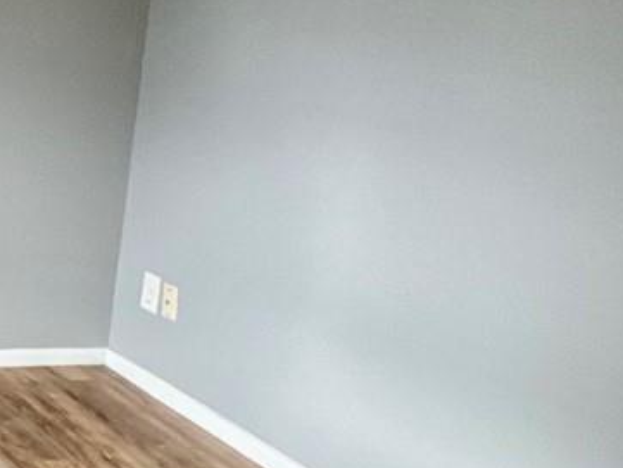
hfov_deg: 20.1
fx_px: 1116
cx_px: -554
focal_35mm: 62
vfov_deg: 23.6
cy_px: 171
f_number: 2.2
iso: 200
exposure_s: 1/60
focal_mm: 2.22
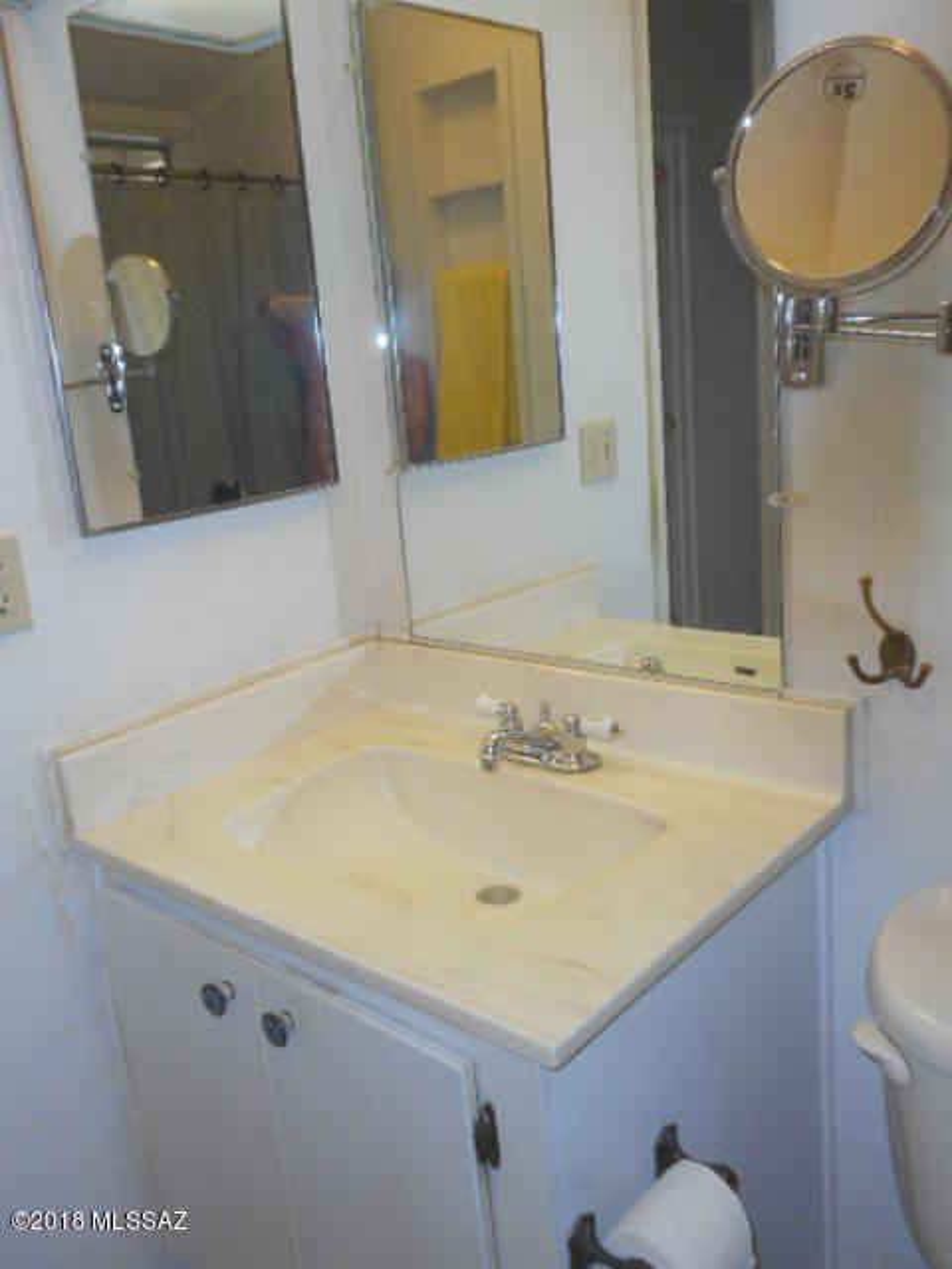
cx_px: 476
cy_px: 634
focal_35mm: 29
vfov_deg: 61.7
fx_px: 1063
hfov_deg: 48.2
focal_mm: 5.2
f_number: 4
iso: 200
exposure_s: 1/25
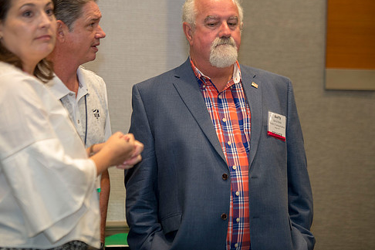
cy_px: 102
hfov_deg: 12.8
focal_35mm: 161
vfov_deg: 8.5
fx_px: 1677
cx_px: 199
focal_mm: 135
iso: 1600
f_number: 2.8
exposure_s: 1/160
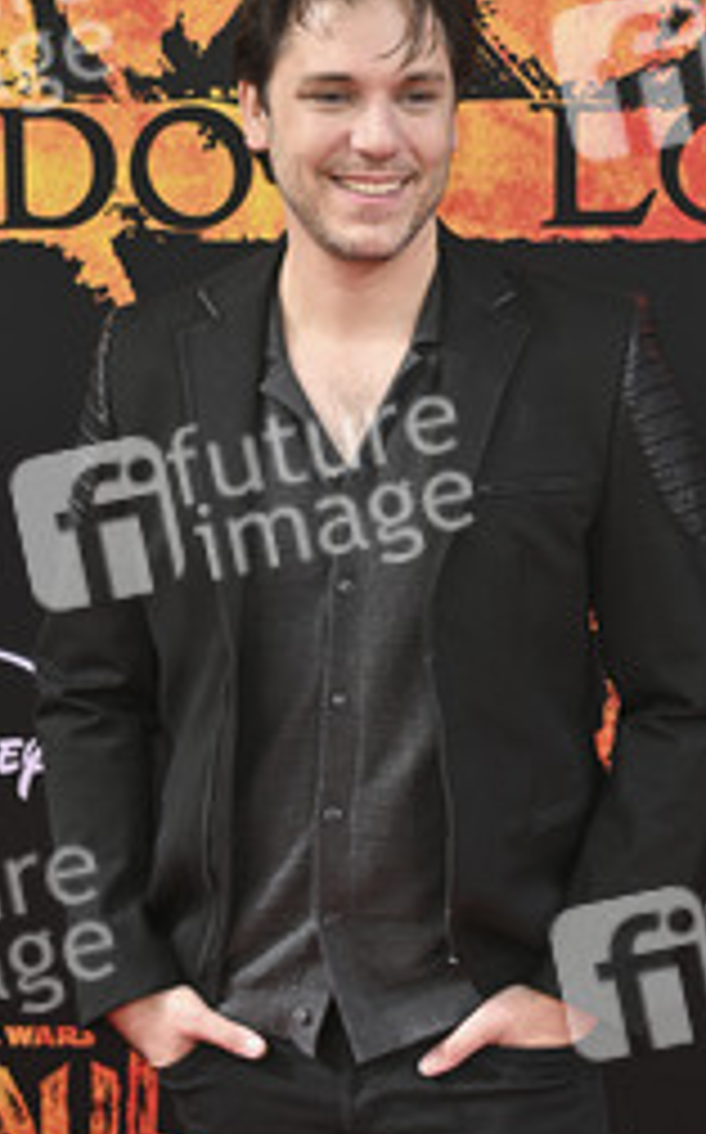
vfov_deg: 21.4
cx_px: 373
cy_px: 729
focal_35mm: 97
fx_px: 2993
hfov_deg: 13.5
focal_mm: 60
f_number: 6.3
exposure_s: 1/320
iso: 640
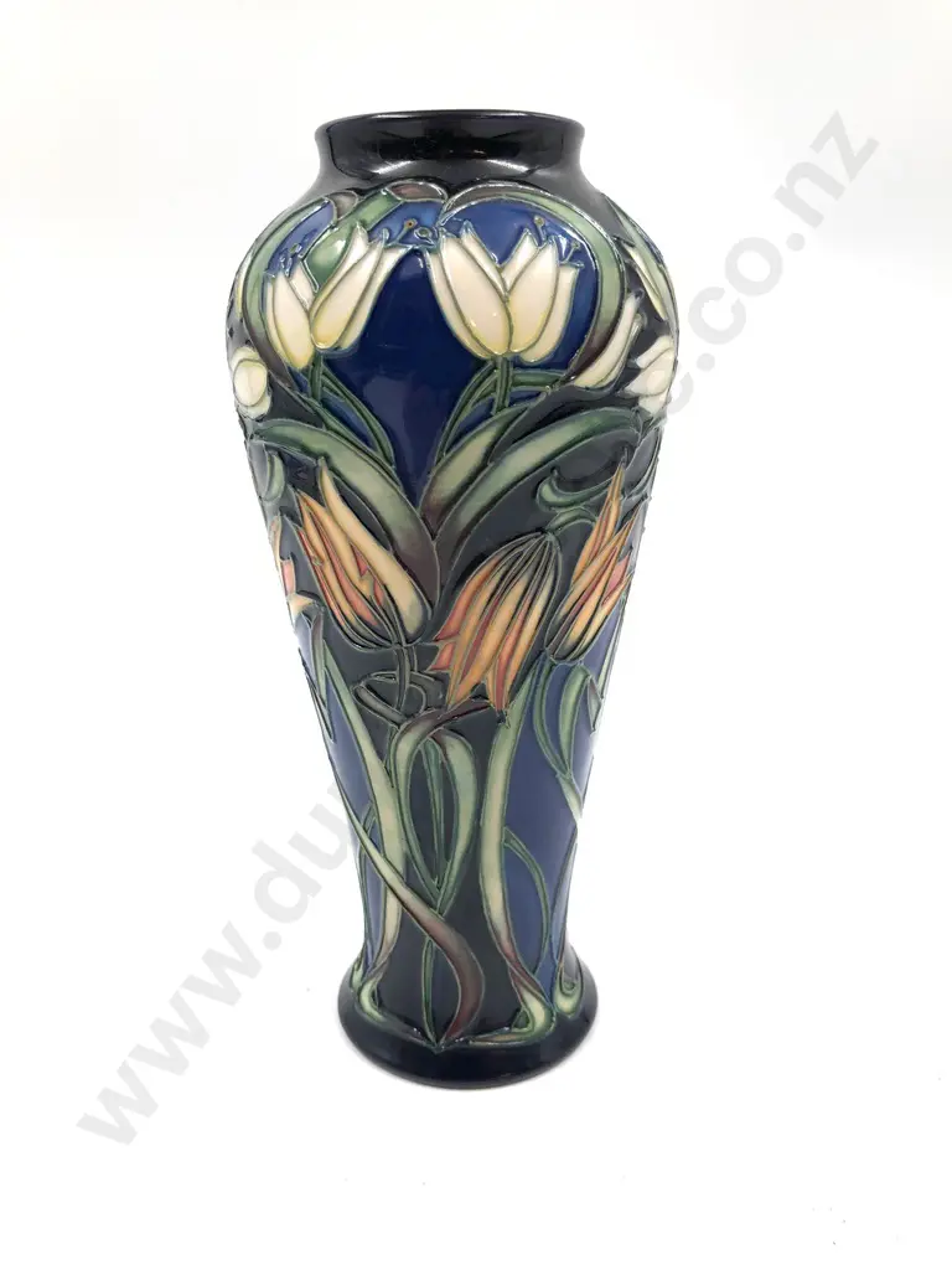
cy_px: 635
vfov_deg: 63.4
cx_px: 476
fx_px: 1027
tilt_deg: -16.7
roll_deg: +0.9
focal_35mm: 28
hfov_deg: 49.7
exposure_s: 1/239
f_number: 1.8
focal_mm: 3.99
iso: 20
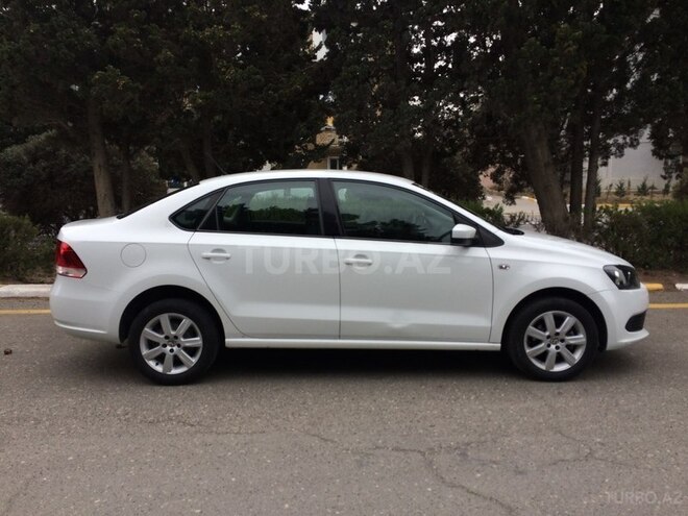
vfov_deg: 48.2
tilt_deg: -8.2
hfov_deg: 61.7
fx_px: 576
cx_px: 344
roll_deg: +0.3
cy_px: 258
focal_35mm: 29
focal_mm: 4.15
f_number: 2.2
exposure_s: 1/526
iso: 32
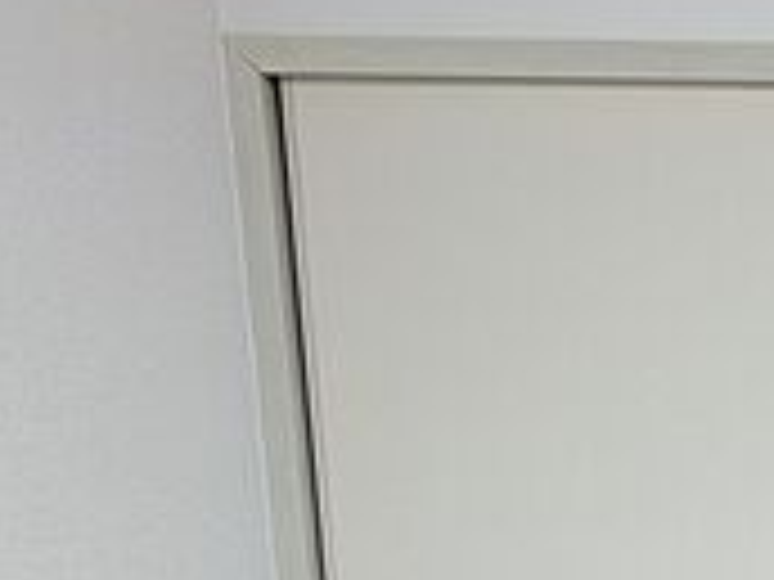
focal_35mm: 93
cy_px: 1016
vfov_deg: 14.2
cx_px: 1210
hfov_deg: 18.3
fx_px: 2079
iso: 57
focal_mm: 5.43
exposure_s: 1/30
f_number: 1.89
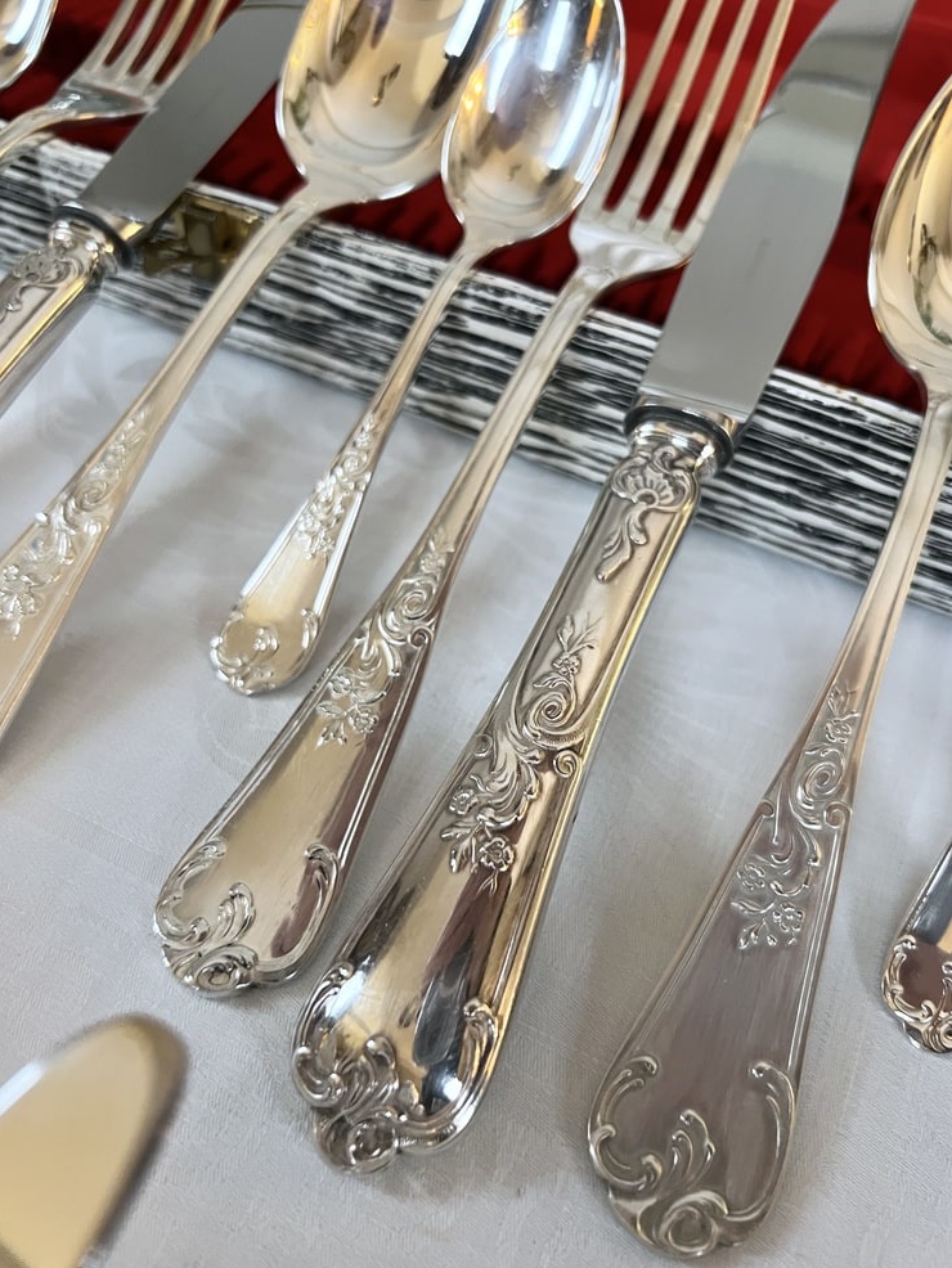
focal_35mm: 27
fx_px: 990
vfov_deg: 65.3
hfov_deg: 51.4
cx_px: 486
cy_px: 648
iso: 400
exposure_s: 1/50
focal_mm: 5.7
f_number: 1.5
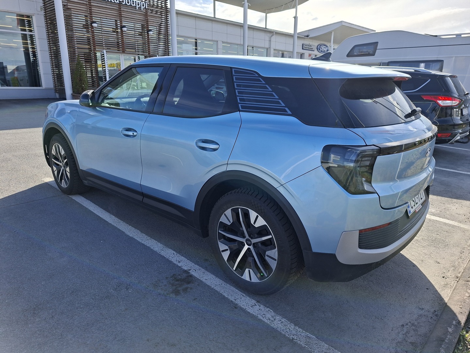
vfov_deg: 58.9
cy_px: 176
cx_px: 235
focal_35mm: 23
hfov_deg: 73.9
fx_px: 312
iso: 50
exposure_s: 1/1319
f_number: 1.8
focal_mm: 5.54
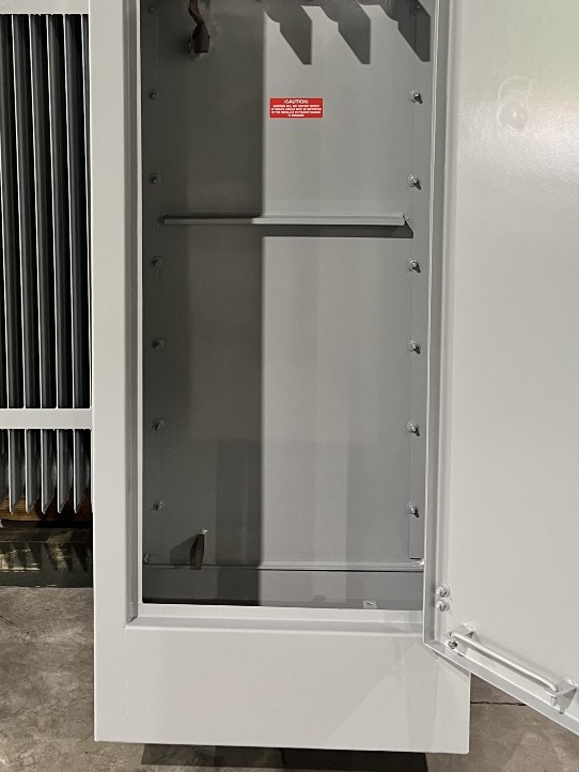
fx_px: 1070
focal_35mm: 48
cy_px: 162
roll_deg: +1.7
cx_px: 240
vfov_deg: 38.3
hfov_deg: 30.2
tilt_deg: -5.6
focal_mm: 5.1
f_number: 1.6
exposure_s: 1/60
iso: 320
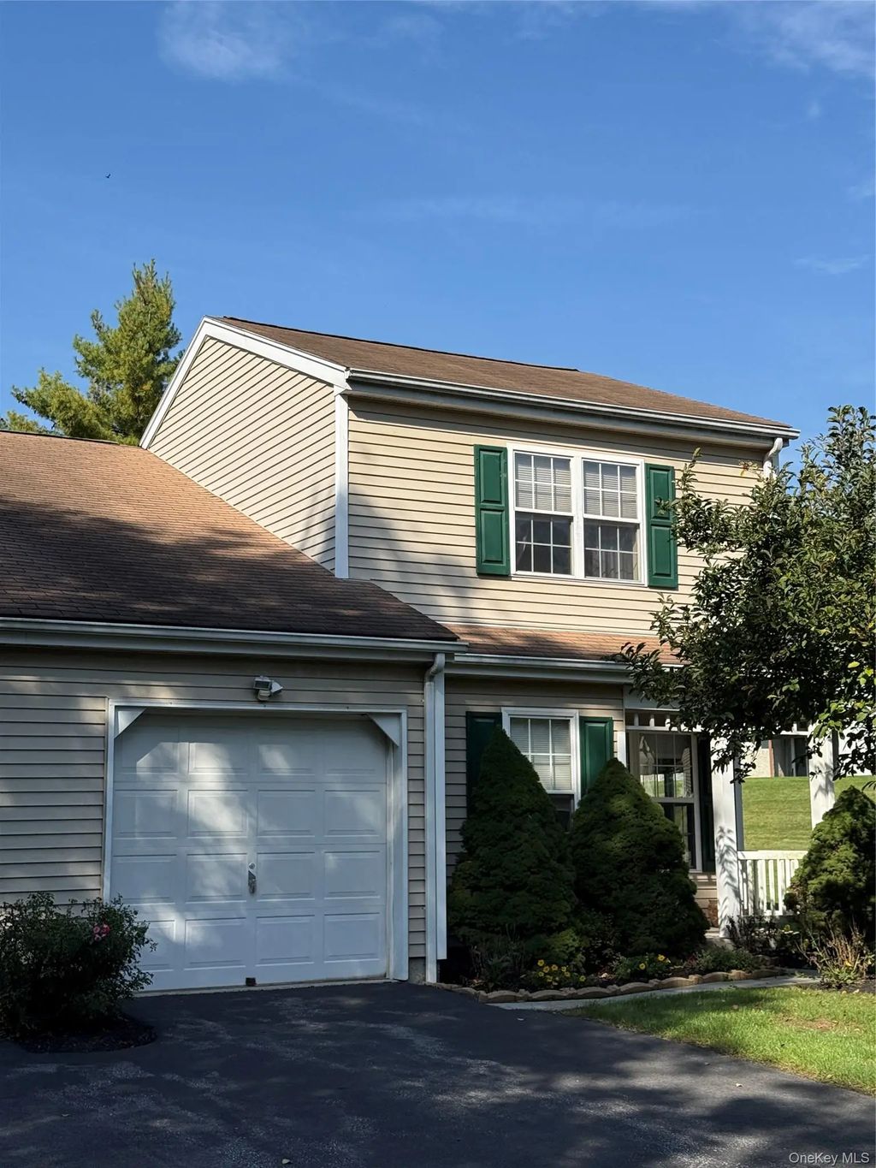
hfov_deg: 30.3
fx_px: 1619
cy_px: 584
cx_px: 438
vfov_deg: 39.7
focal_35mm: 48
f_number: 1.78
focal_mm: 6.76
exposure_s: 1/4587
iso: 64
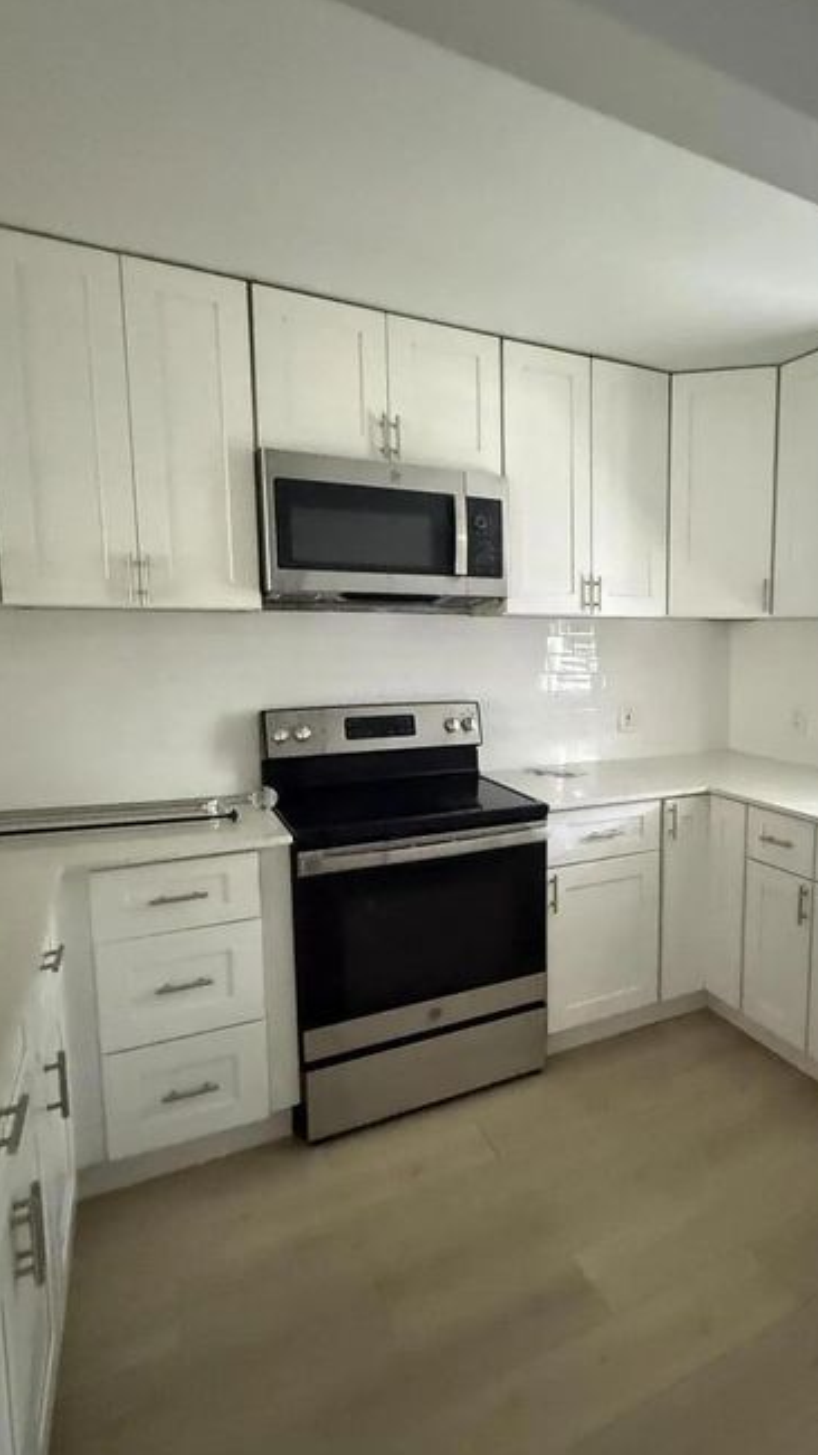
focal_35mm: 20
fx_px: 772
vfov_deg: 86.6
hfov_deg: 53.6
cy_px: 728
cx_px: 601
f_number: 2.2
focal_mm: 2.22
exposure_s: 1/60
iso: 1000
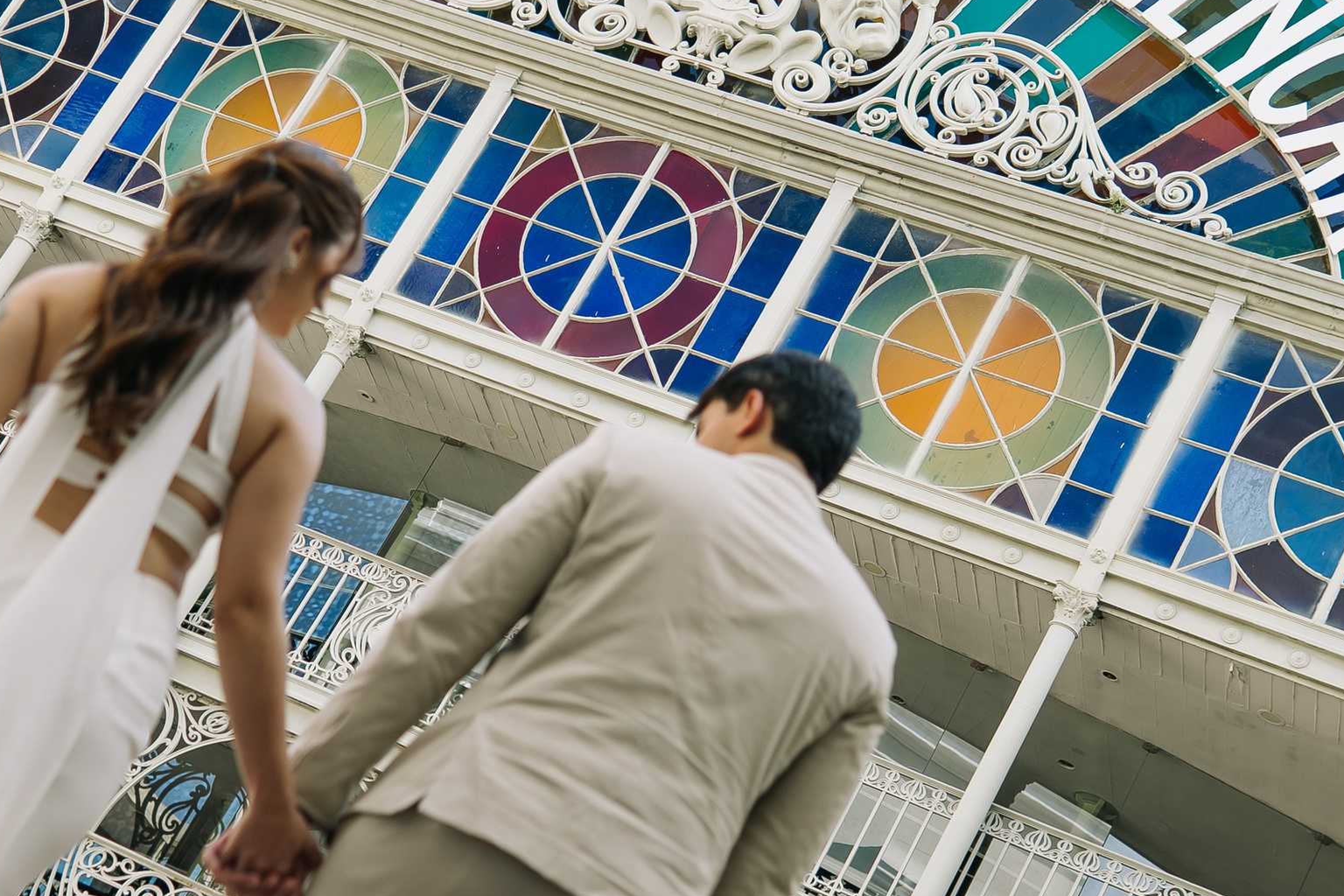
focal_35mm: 75
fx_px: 2800
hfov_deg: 26.9
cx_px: 466
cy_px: 539
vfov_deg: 18.2
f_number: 2.5
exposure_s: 1/200
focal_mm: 30
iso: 100
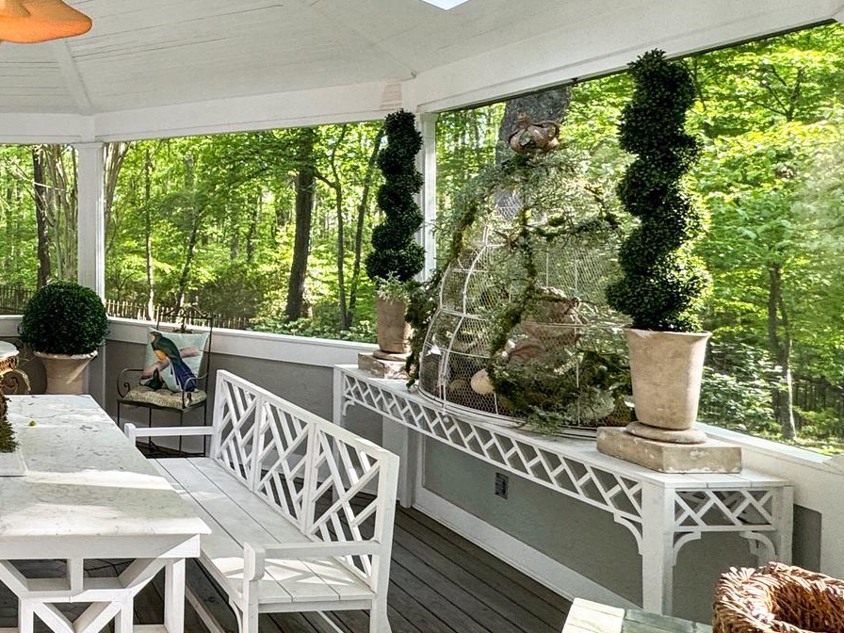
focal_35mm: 32
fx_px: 780
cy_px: 241
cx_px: -20
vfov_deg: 43.8
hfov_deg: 46.5
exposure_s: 1/120
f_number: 2.2
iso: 80
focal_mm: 2.22
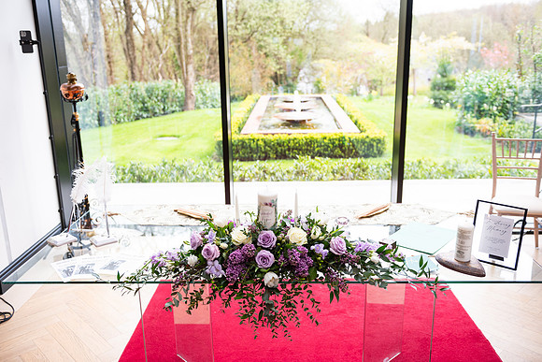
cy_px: 181
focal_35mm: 32
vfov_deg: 41.1
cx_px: 271
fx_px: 482
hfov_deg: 58.7
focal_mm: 32
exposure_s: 1/160
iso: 200
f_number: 3.5
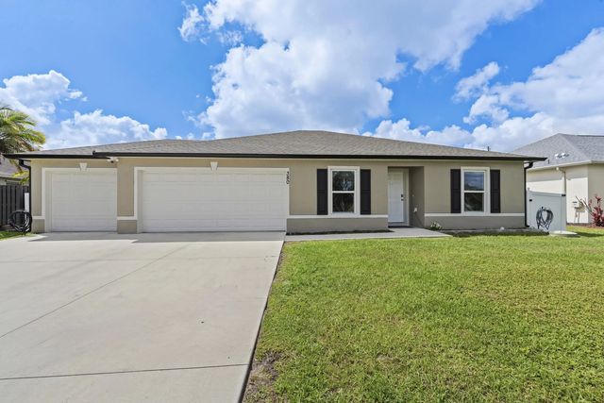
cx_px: 302
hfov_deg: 104.2
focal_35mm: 14
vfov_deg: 81.2
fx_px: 235
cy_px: 202
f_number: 9
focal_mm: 14
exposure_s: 1/320
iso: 250
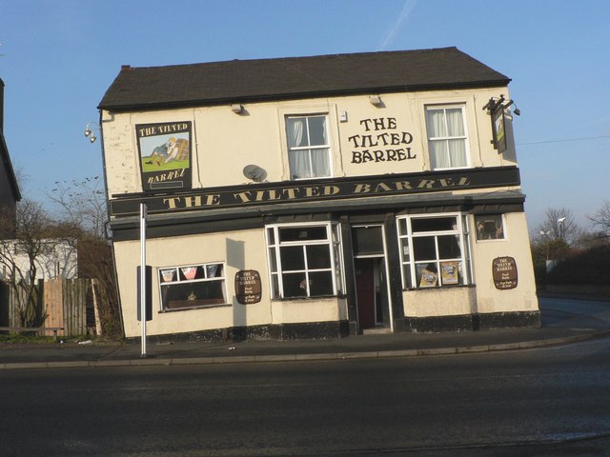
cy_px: 228
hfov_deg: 44.8
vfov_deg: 34.3
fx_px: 740
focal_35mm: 42
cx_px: 305
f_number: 6.3
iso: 200
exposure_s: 1/800
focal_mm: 7
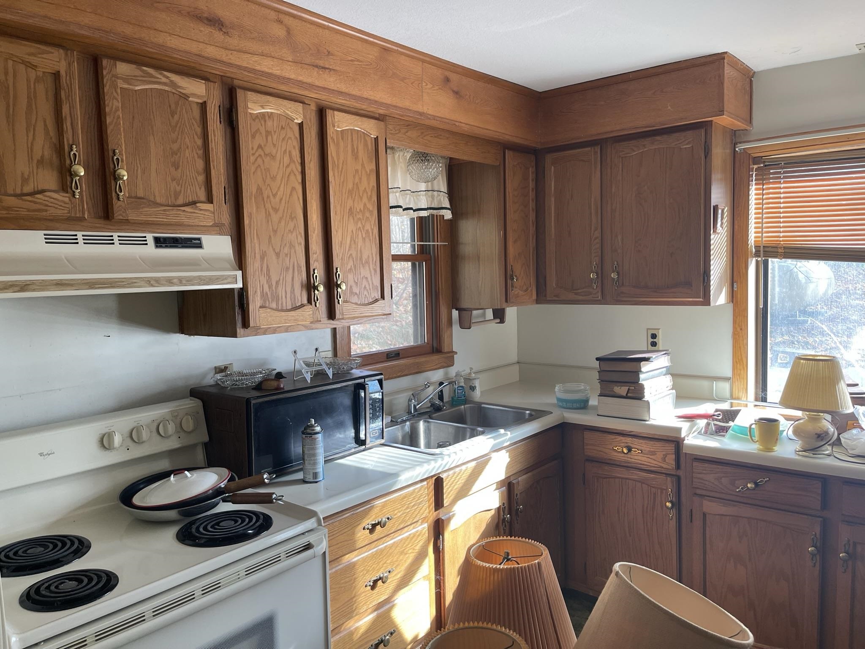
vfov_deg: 53.1
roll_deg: +3.2
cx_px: 432
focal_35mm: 26
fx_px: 650
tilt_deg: -6.0
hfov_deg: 67.3
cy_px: 324
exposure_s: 1/121
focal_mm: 5.1
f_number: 1.6
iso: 80
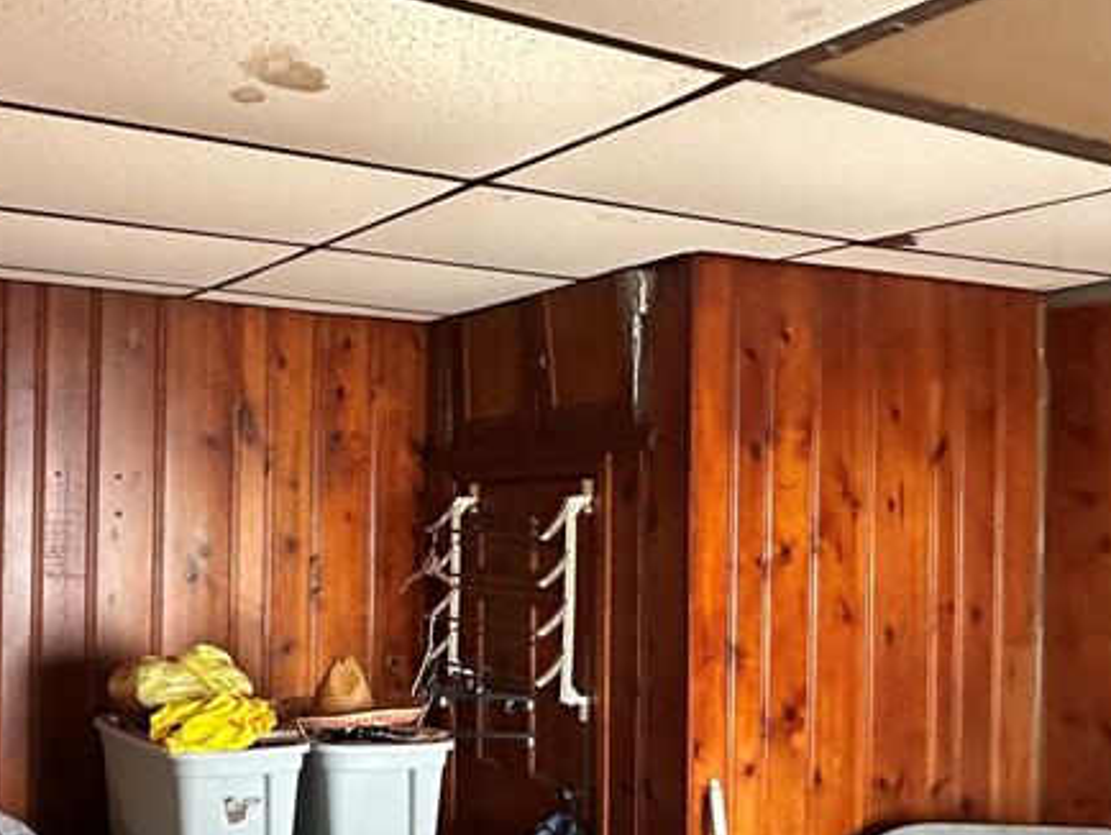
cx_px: 125
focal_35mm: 33
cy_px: 512
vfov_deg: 42.7
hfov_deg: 49.7
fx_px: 1060
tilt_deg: +1.9
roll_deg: -1.0
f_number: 2.2
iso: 1000
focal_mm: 2.22
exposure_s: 1/60
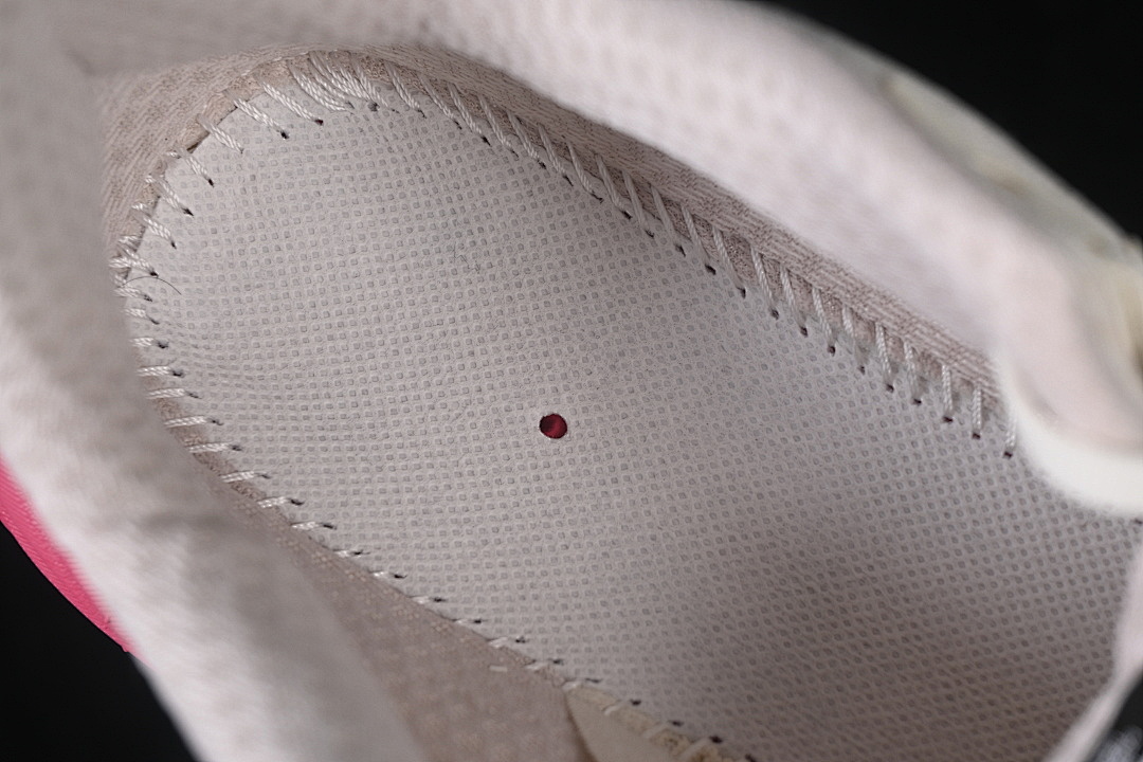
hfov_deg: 27.0
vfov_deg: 18.2
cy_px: 381
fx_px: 2381
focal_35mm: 75
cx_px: 572
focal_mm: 50
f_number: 7.1
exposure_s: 1/80
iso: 160
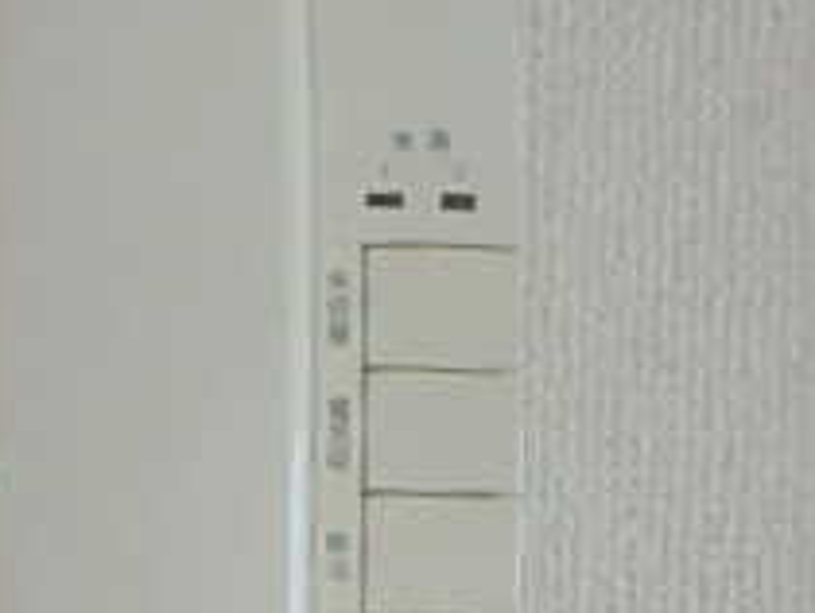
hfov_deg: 28.0
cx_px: -47
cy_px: 741
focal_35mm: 64
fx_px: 1509
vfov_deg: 21.3
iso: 200
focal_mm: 3.7
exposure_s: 1/60
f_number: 3.5
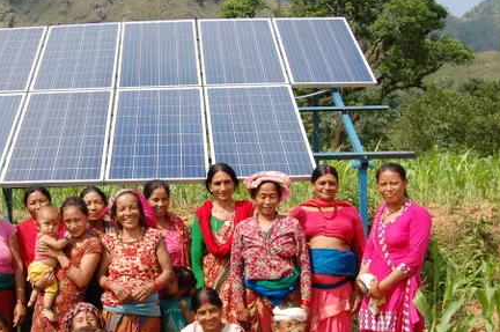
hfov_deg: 32.9
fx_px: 832
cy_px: 206
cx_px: 132
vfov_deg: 22.5
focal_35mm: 60
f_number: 9
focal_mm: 24
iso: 200
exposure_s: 1/320
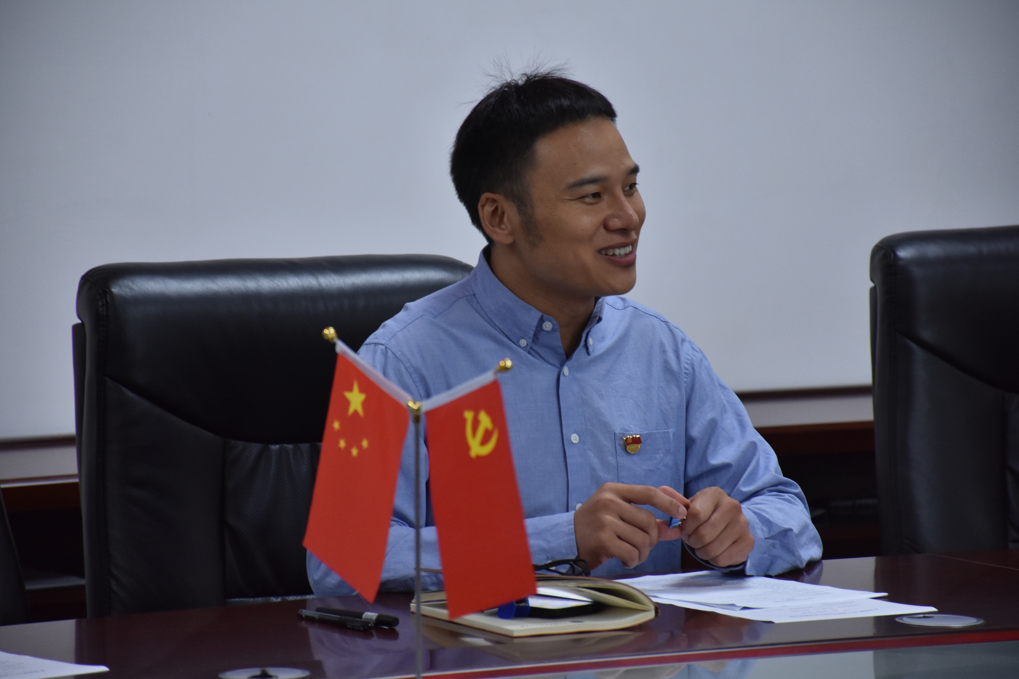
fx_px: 5944
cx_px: 510
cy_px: 340
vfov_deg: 6.5
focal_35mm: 210
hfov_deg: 9.8
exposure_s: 1/100
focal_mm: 140
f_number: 5.6
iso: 1250
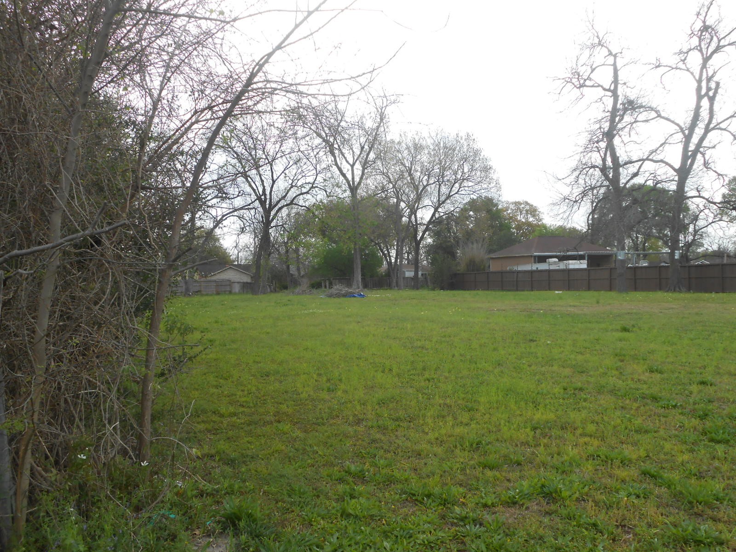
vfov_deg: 46.8
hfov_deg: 60.0
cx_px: 368
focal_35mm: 30
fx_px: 638
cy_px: 276
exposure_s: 1/320
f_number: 3.8
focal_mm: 5.3
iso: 80
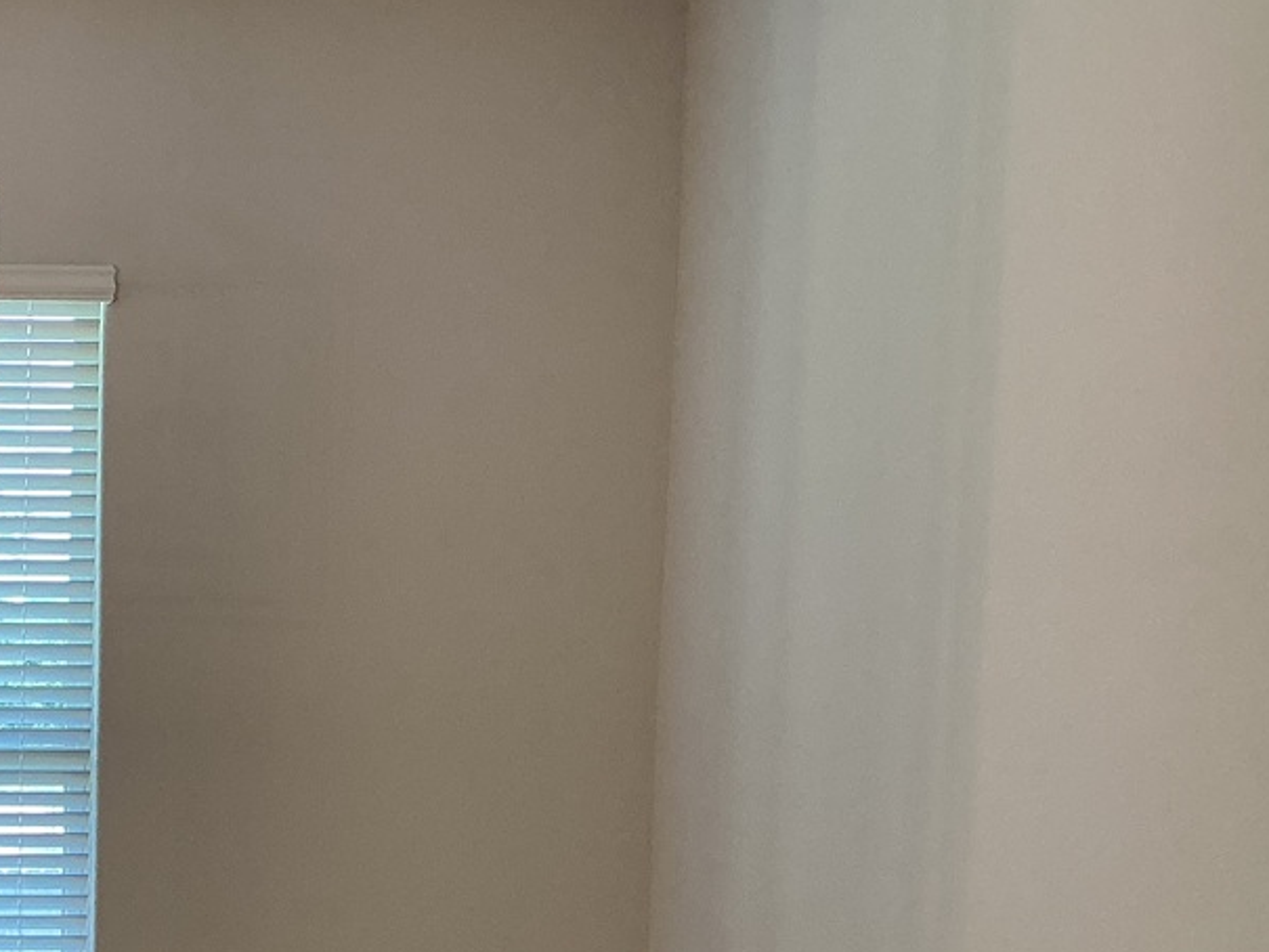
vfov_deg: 20.8
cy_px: 906
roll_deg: -0.6
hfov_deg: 26.2
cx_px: -96
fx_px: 2530
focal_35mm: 69
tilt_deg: -4.4
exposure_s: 1/120
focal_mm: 3
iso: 64
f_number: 1.8
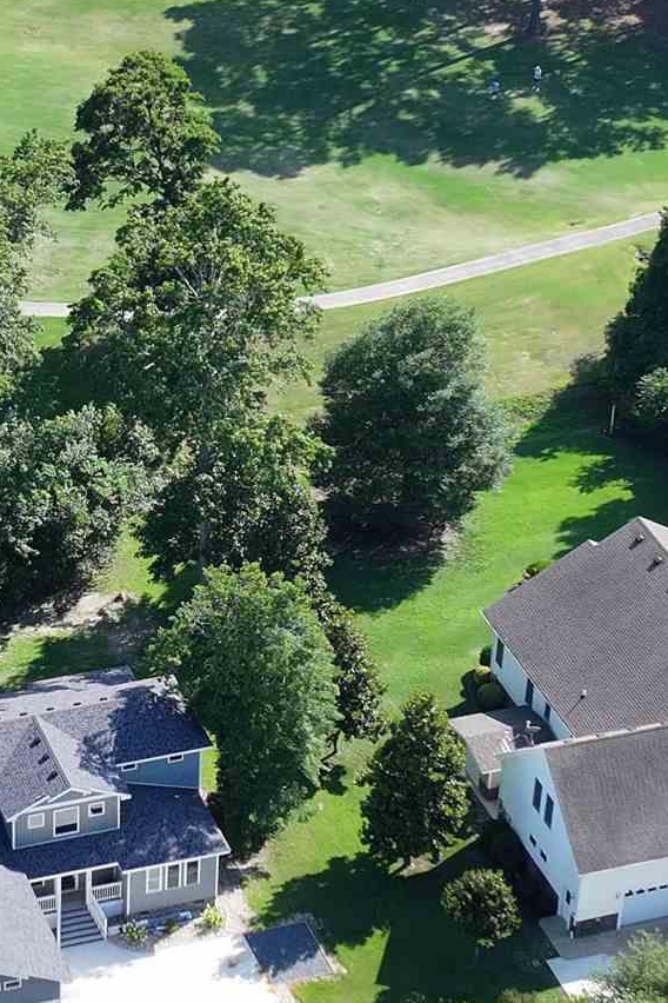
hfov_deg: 15.1
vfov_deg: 22.6
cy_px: 615
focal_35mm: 90
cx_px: 89
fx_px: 2505
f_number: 2.8
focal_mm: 12.29
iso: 110
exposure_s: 1/1000
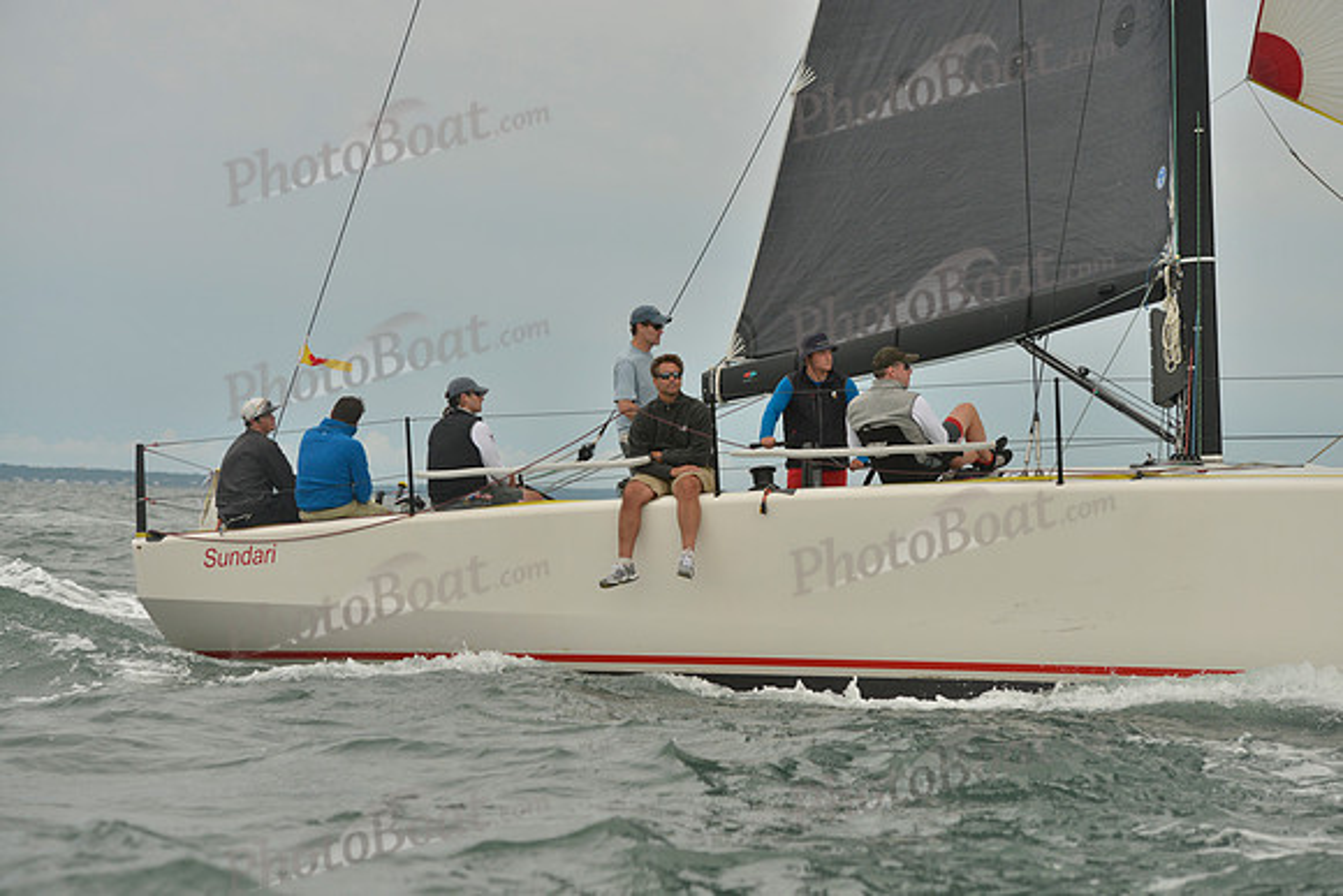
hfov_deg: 20.8
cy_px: 448
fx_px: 3657
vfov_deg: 14.0
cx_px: 672
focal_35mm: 98
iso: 400
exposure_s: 1/1250
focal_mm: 98
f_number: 5
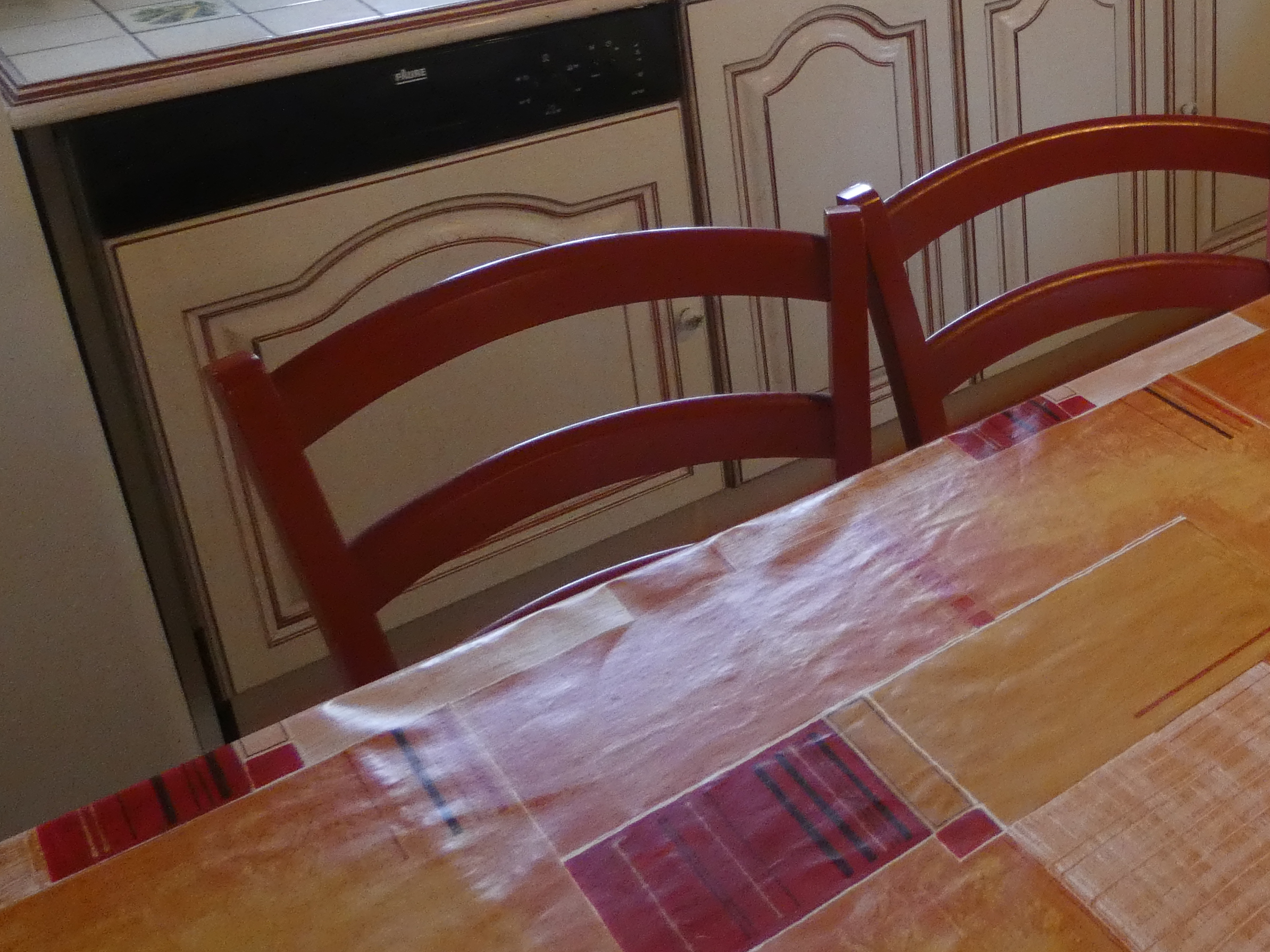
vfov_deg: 33.7
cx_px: 1275
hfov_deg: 40.1
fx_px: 1504
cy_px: 144
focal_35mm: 41
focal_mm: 3.6
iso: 400
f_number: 2.8
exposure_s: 1/60
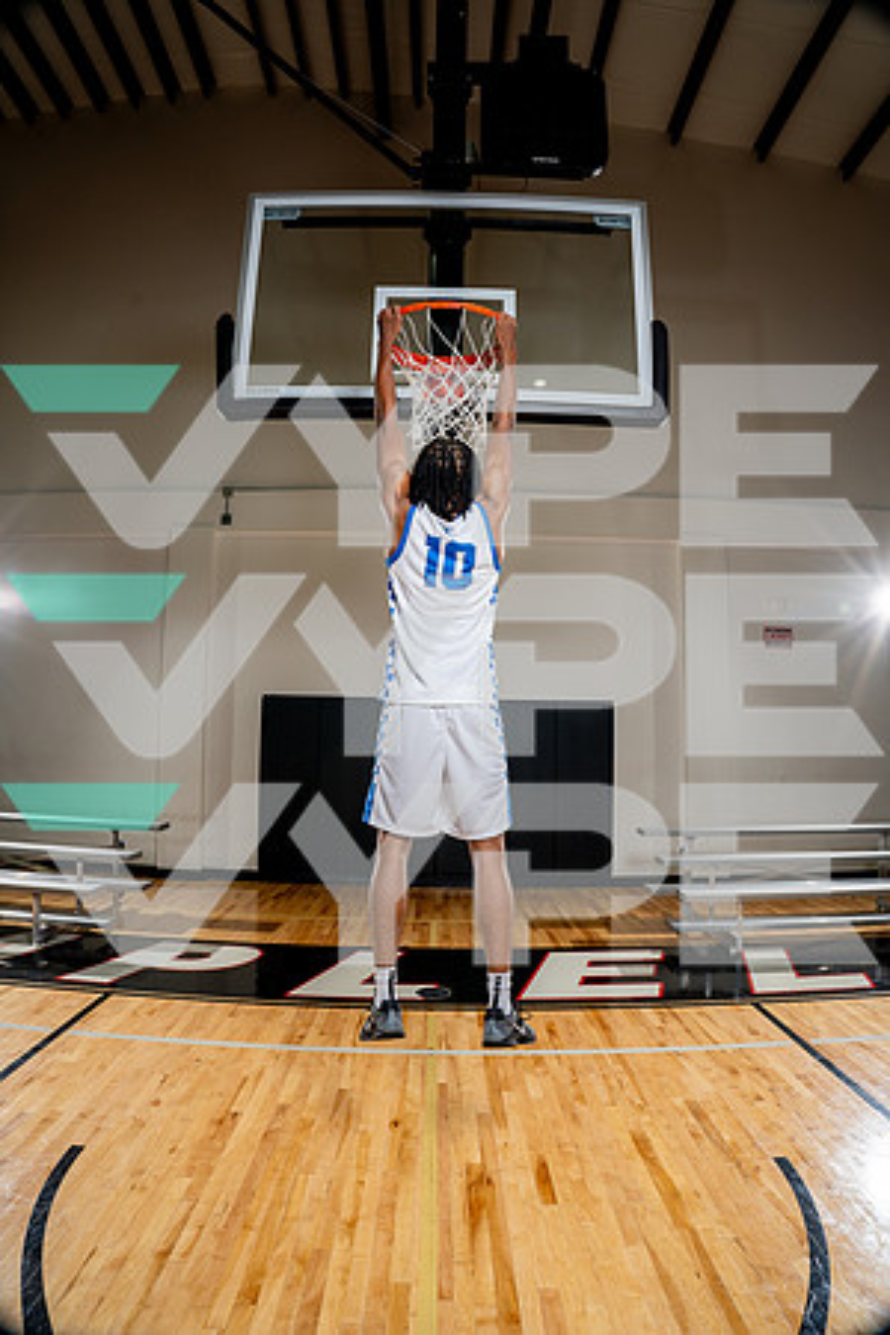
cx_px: 445
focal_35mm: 20
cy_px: 668
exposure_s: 1/250
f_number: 8
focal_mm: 20
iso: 250
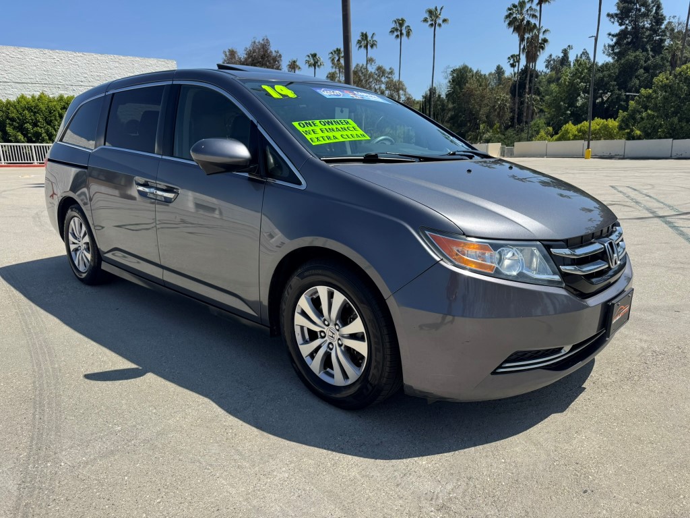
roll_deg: +2.3
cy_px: 259
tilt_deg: -11.8
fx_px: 478
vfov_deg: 56.8
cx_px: 345
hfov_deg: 71.6
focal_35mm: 24
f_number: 1.78
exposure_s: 1/4310
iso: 80
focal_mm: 6.76
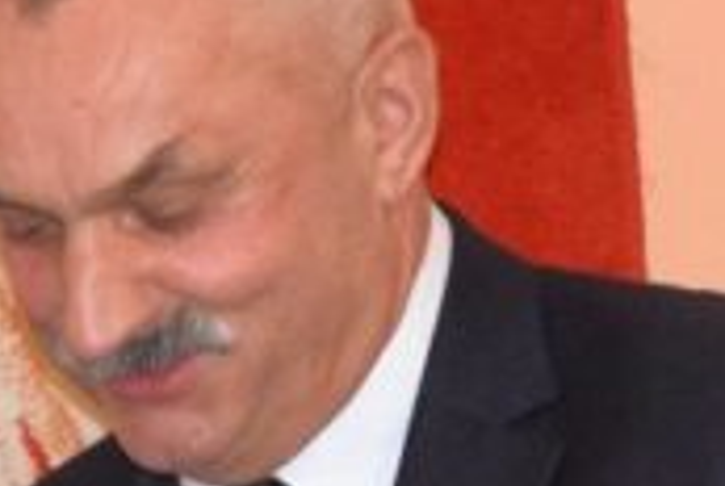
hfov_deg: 3.2
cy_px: 524
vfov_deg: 2.1
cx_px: -38
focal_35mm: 651
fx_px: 13133
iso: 3200
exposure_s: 1/60
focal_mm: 98
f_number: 5.6
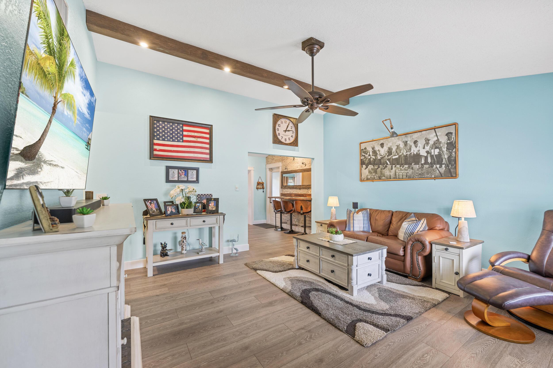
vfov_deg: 81.2
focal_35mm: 14
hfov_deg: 104.3
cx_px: 276
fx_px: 215
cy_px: 184
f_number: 5
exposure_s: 1/6
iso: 500
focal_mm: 14
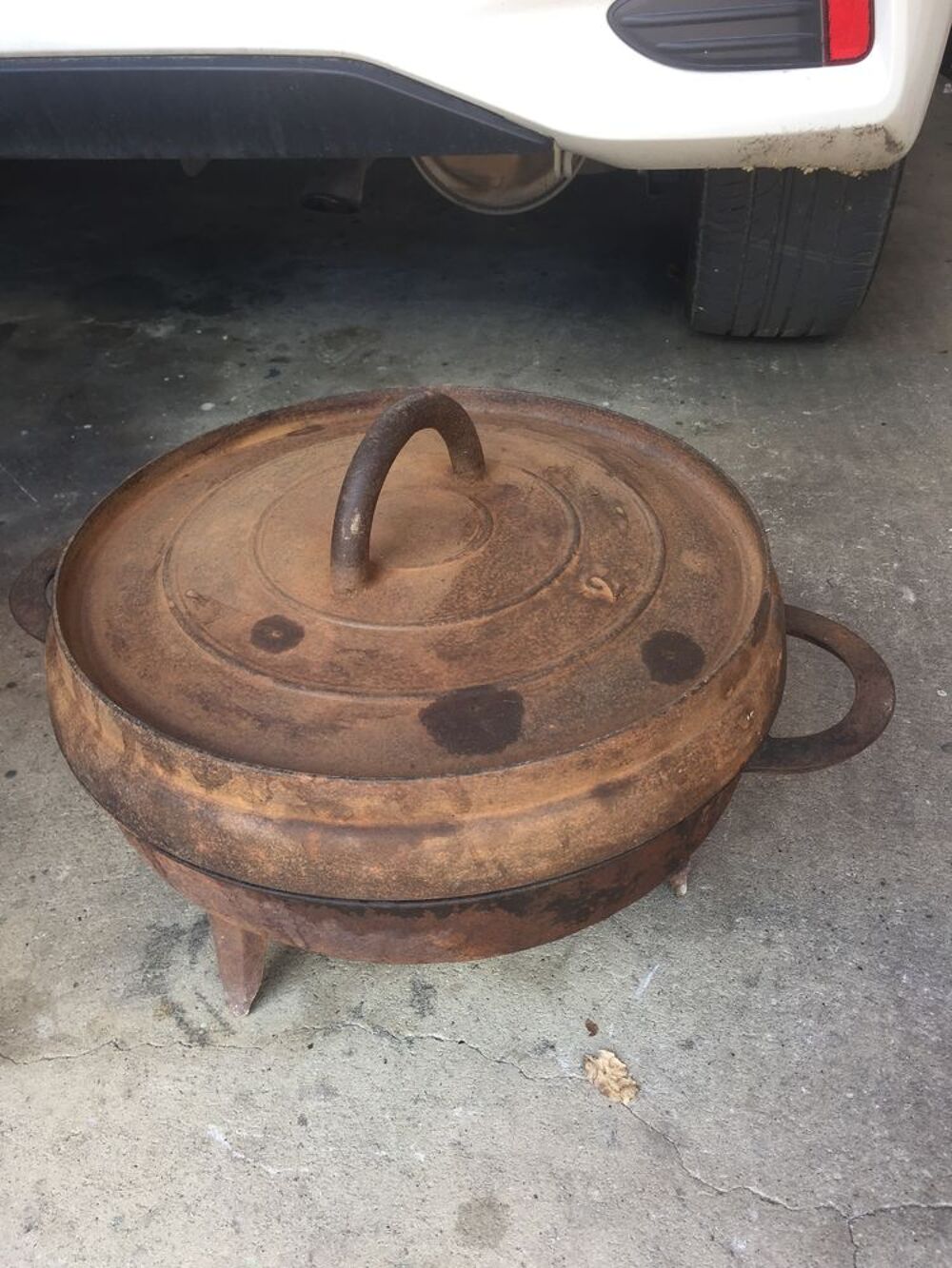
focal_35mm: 29
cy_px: 634
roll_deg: +2.0
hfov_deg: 48.2
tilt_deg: -37.0
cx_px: 476
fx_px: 1063
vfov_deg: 61.7
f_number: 2.2
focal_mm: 4.15
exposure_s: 1/100
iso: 40
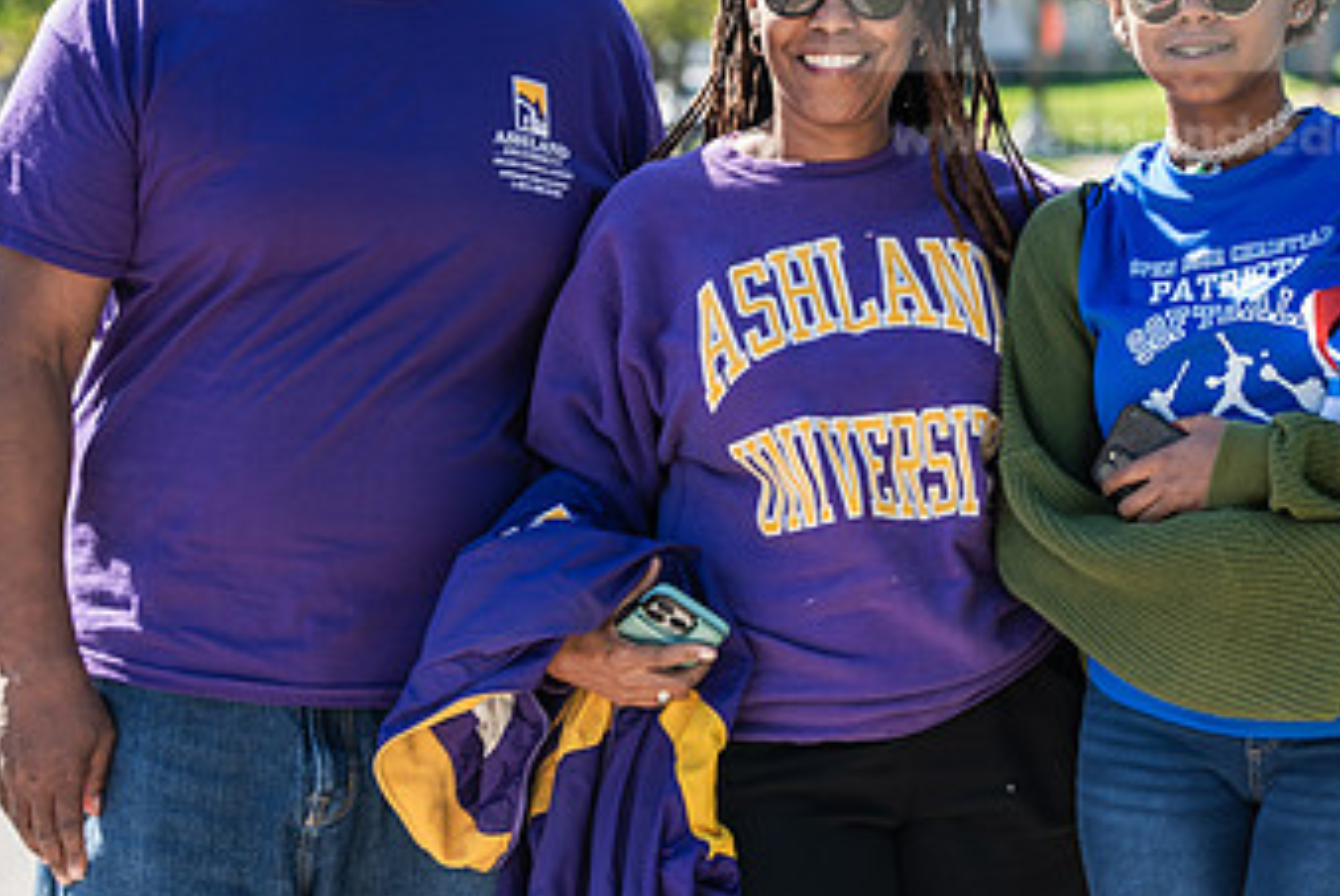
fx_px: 6072
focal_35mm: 163
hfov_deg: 12.6
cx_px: 710
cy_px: 220
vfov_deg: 8.4
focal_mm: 95
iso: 100
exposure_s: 1/160
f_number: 4.5
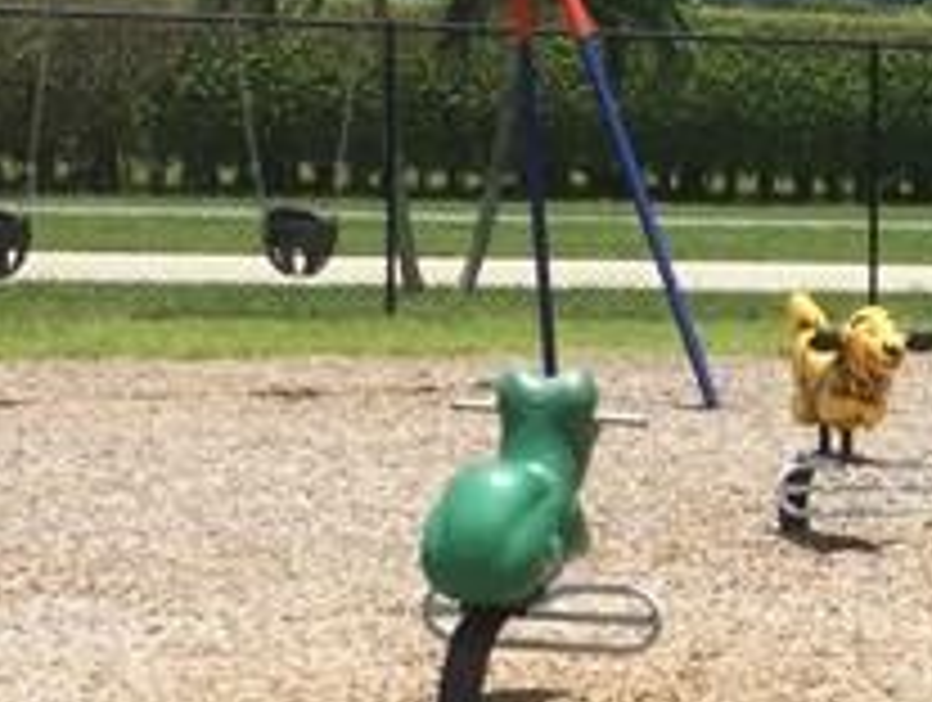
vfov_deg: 9.7
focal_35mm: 153
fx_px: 4127
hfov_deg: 11.9
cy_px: 450
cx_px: 1679
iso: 25
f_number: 2.4
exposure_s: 1/1359
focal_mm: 3.3
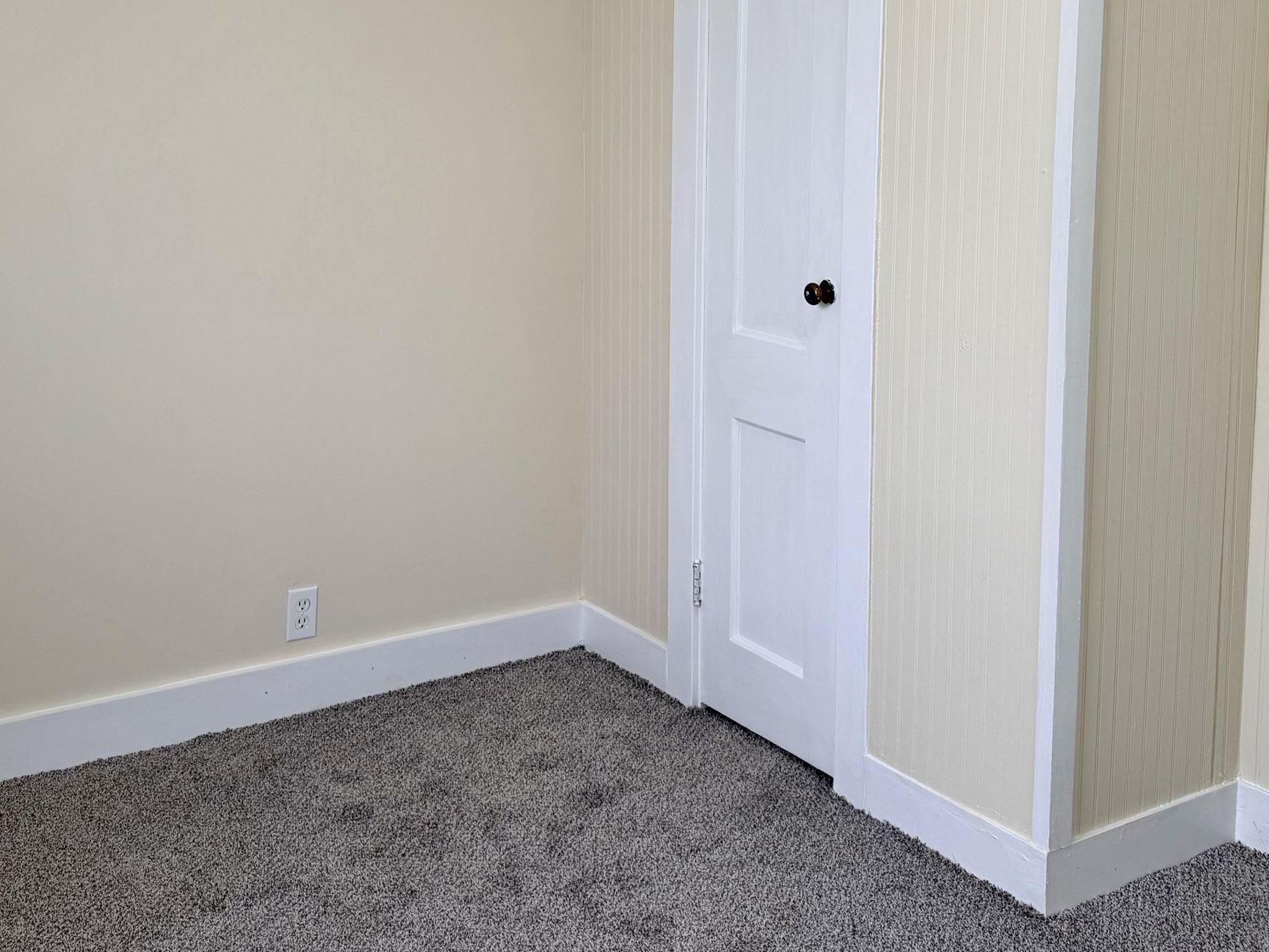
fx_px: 1540
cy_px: 224
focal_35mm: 42
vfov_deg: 33.6
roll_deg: -0.2
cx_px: 569
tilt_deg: -5.6
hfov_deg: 44.7
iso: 64
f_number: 1.78
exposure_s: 1/120
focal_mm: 6.76
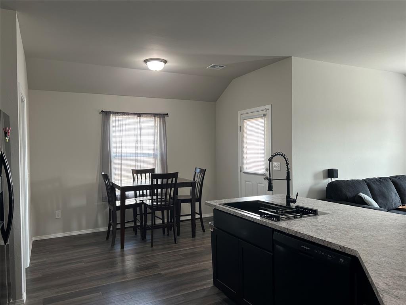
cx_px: 203
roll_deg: +1.2
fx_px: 305
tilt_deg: -1.6
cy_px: 152
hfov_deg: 67.3
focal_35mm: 26
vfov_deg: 53.1
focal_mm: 5.7
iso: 80
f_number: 1.5
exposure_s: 1/60
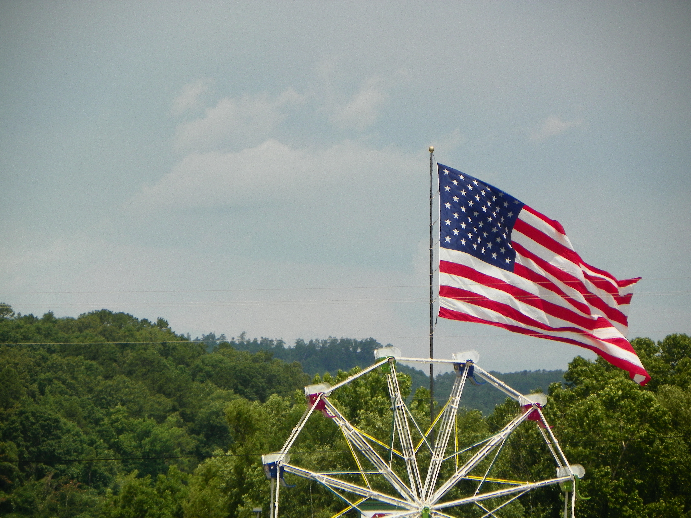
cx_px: 346
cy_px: 259
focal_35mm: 324
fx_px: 6468
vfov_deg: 4.6
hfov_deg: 6.1
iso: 64
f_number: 5
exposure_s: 1/800
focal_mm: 57.7
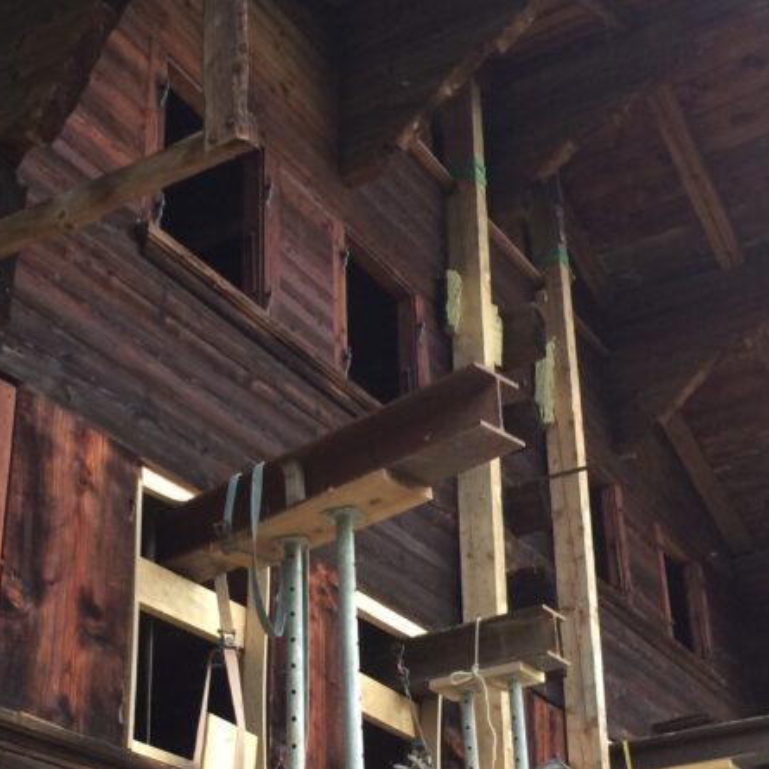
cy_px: 498
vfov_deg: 28.0
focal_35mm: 61
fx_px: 1533
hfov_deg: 28.0
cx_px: 257
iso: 50
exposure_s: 1/30
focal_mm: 4.12
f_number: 2.2
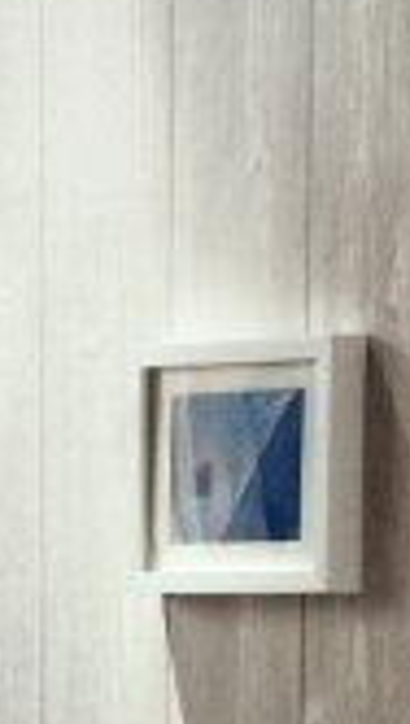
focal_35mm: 95
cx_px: 37
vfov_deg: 20.8
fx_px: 1827
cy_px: 885
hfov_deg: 12.7
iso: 250
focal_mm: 4.15
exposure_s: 1/33
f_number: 2.2
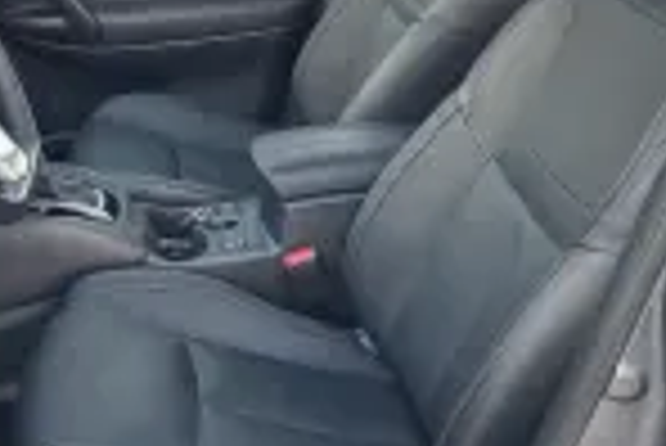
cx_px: 184
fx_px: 1074
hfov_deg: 33.9
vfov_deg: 23.4
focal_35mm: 58
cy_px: 216
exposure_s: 1/100
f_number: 1.7
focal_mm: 6.25
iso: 320
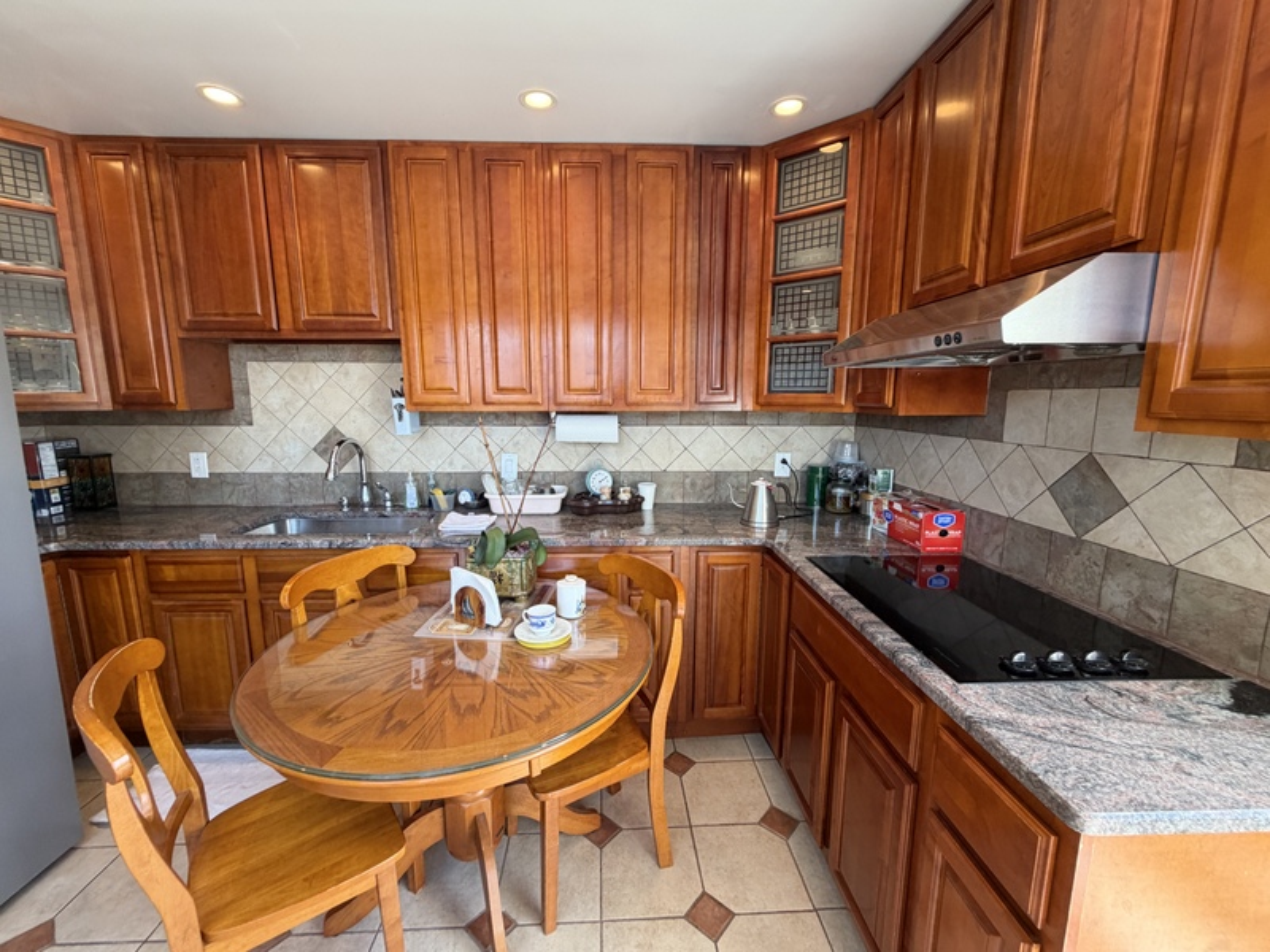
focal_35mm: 14
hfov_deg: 102.1
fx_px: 514
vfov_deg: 85.7
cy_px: 476
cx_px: 635
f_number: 2.2
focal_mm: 2.22
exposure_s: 1/60
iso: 200
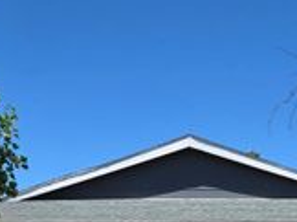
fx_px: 608
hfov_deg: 27.3
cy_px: 247
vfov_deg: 19.7
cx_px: 198
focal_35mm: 71
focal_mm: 5.4
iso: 40
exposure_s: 1/2921
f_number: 1.8
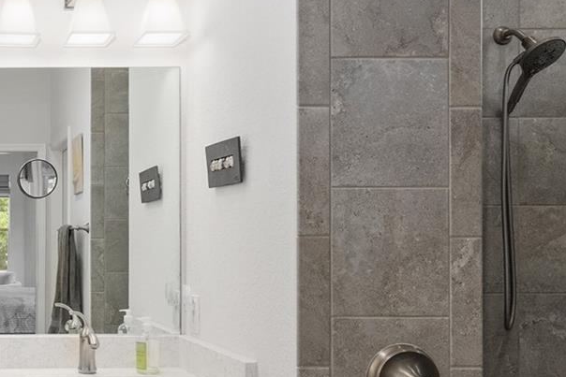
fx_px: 708
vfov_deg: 29.7
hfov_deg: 37.1
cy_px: 251
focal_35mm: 45
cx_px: -46
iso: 400
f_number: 8
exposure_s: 1/50
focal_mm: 17
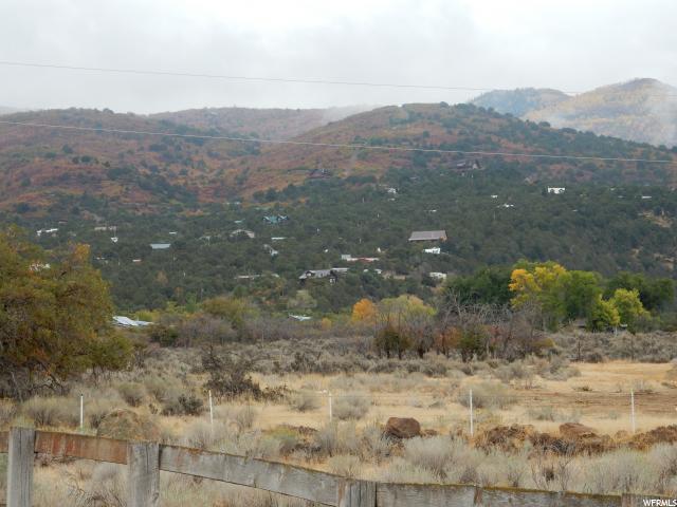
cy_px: 254
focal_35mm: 139
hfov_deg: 14.2
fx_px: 2718
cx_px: 338
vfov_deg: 10.7
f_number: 6
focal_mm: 24.7
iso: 125
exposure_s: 1/200
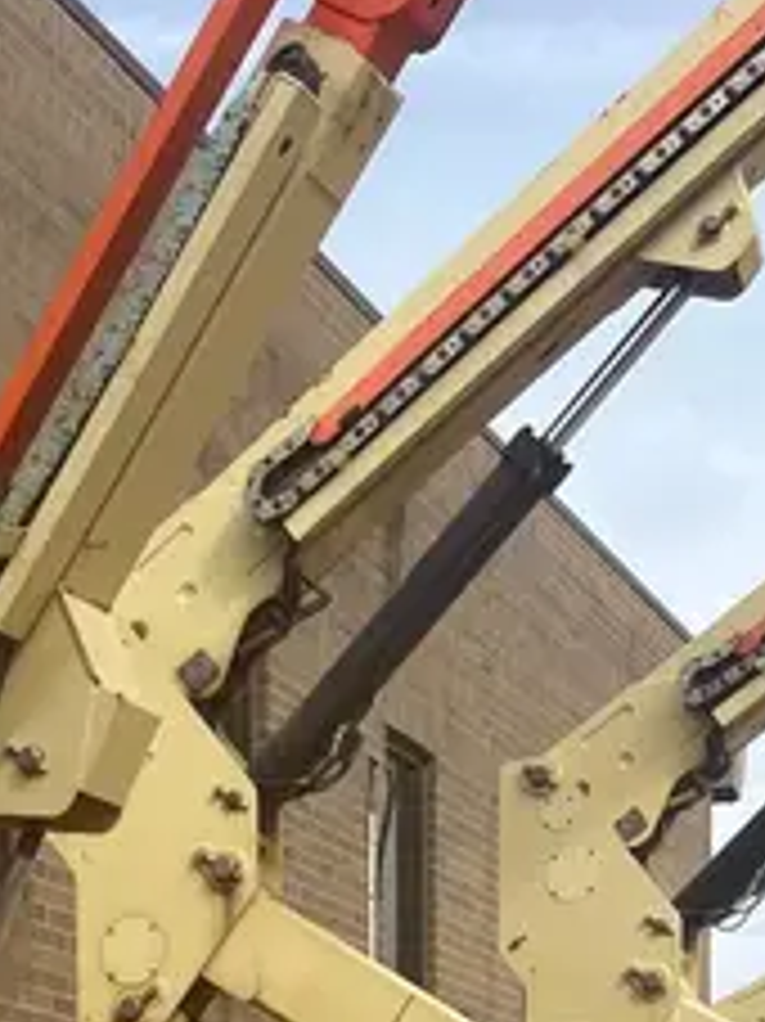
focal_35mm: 84
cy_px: 1596
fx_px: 2477
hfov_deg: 16.4
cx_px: -279
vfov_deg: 19.7
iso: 50
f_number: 1.6
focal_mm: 5.1
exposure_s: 1/2222
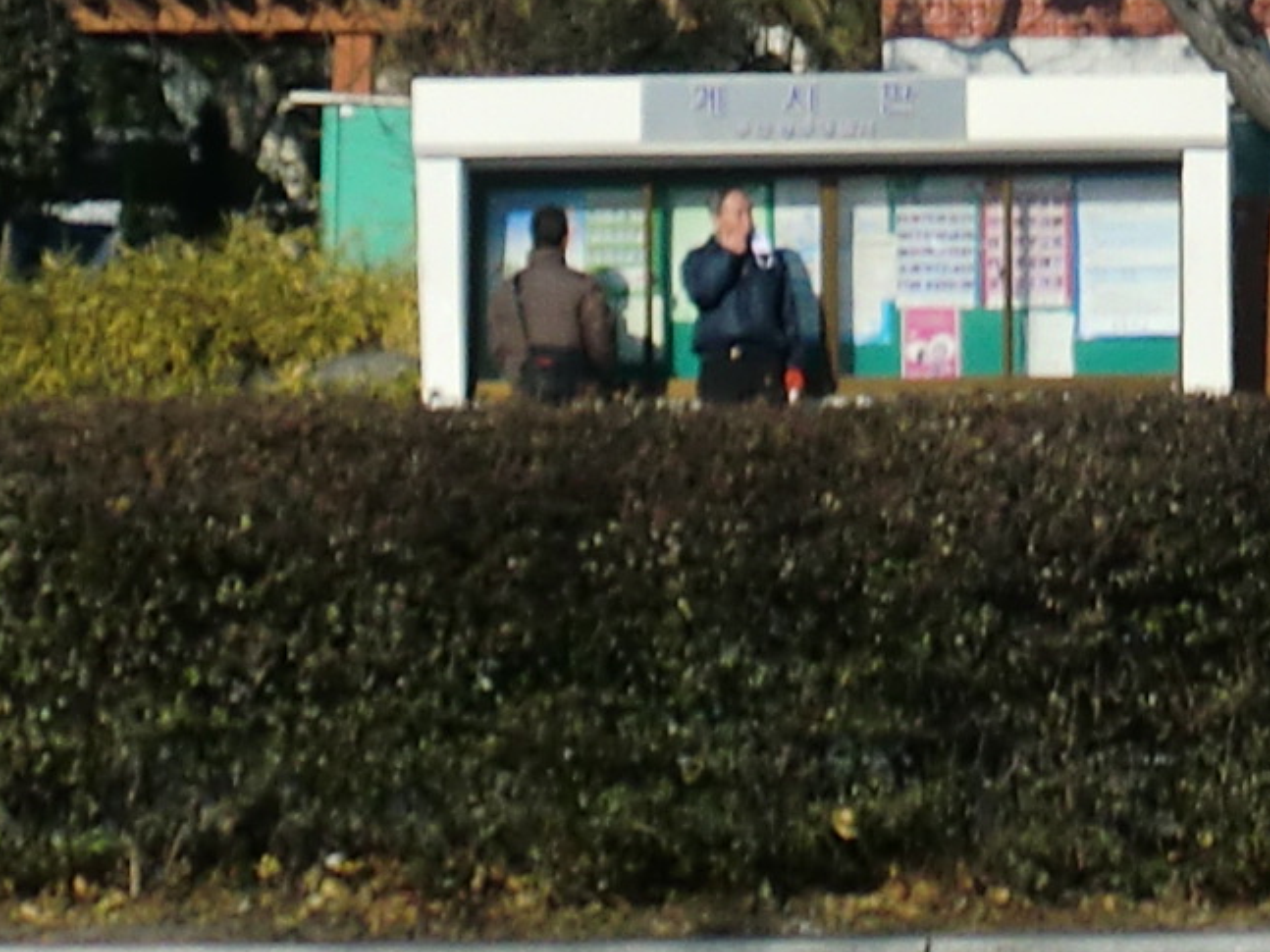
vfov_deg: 6.8
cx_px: 2271
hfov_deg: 8.9
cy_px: -809
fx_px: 7776
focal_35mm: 212
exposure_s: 1/200
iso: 64
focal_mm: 7.7
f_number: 8.5
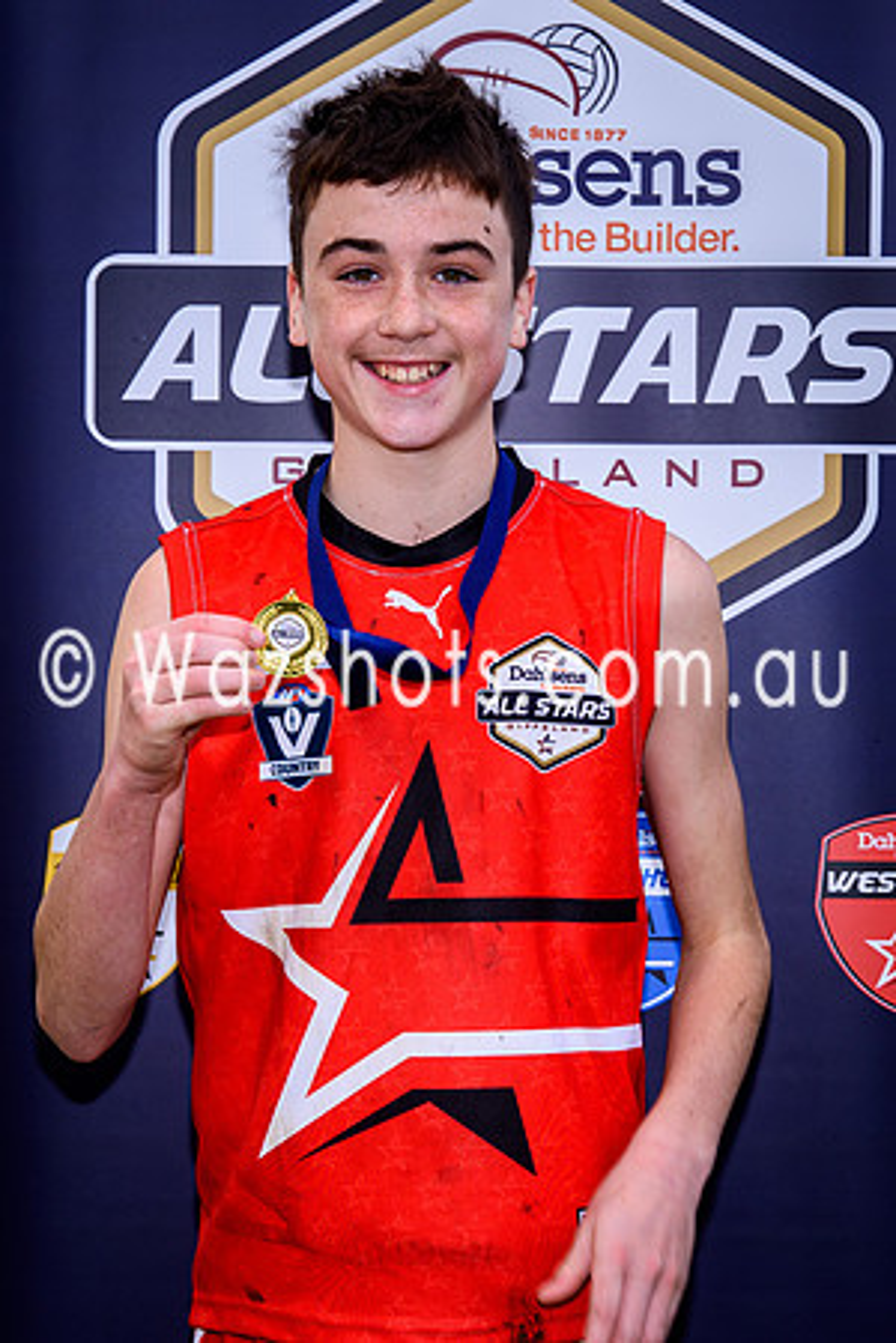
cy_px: 682
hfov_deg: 12.5
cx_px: 354
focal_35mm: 109
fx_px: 4074
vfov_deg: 18.7
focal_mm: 42
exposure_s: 1/160
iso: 100
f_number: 5.6
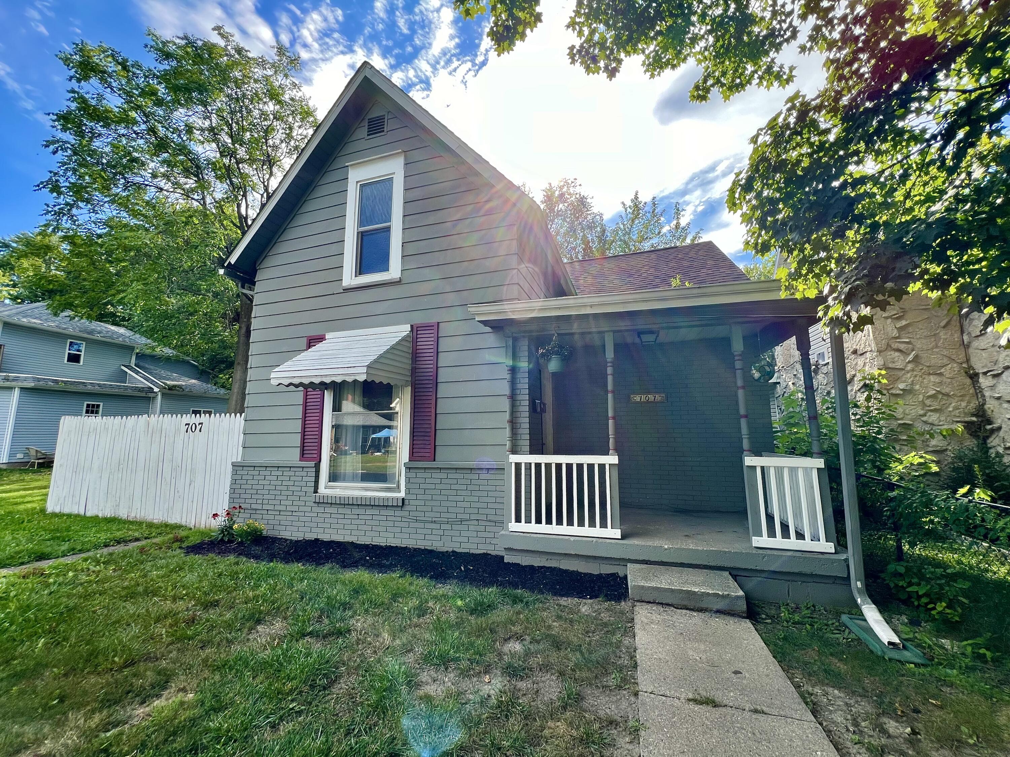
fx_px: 379
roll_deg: +0.3
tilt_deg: +8.4
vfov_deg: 89.9
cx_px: 505
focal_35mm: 13
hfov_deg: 106.2
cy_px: 378
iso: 32
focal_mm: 1.57
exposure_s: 1/399
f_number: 1.8
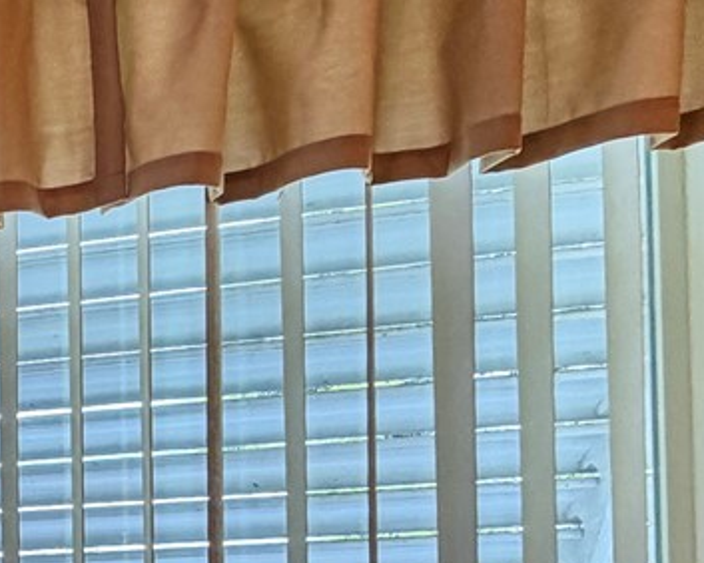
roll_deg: -1.4
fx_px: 1291
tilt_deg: -4.3
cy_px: 671
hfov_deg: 22.5
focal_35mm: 62
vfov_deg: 22.7
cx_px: -457
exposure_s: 1/120
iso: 100
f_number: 2.2
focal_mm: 2.22
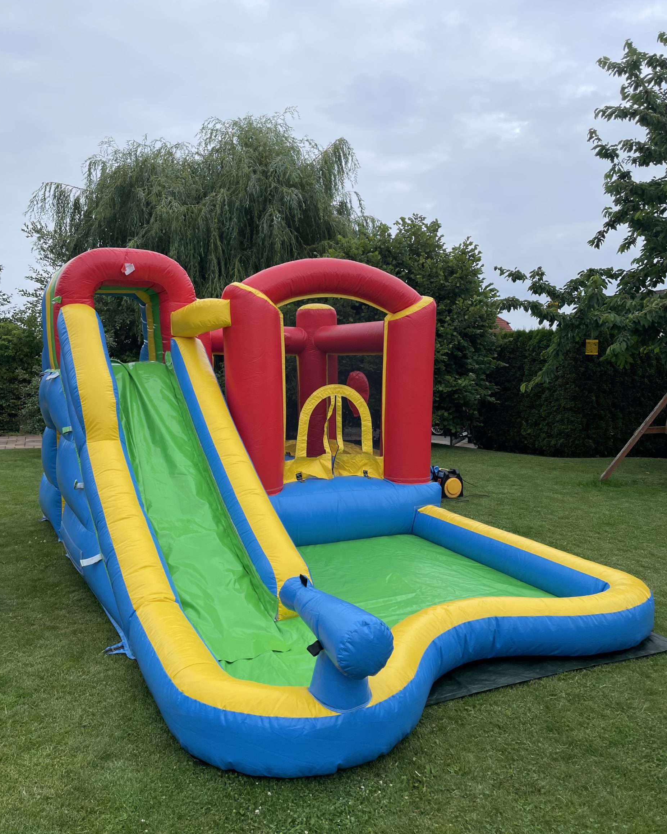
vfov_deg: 62.2
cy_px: 428
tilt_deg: -3.8
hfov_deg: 51.5
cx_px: 334
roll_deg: +0.7
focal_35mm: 28
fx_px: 691
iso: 32
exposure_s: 1/903
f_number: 1.6
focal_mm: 4.2
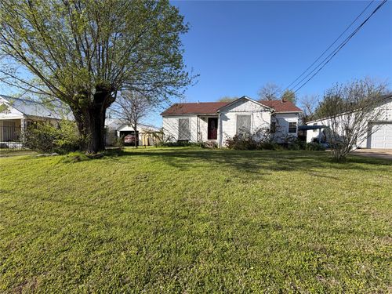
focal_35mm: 14
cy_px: 147
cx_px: 196
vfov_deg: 85.7
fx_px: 159
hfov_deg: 102.1
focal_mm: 2.22
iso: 32
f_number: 2.2
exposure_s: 1/770
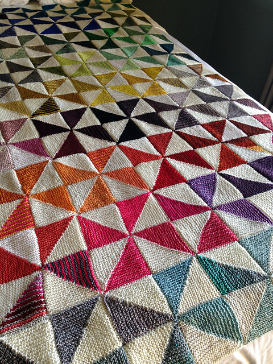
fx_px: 347
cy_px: 182
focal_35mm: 33
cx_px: 136
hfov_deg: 42.9
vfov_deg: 55.4
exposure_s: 1/20
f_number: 2.4
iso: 80
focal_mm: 4.12
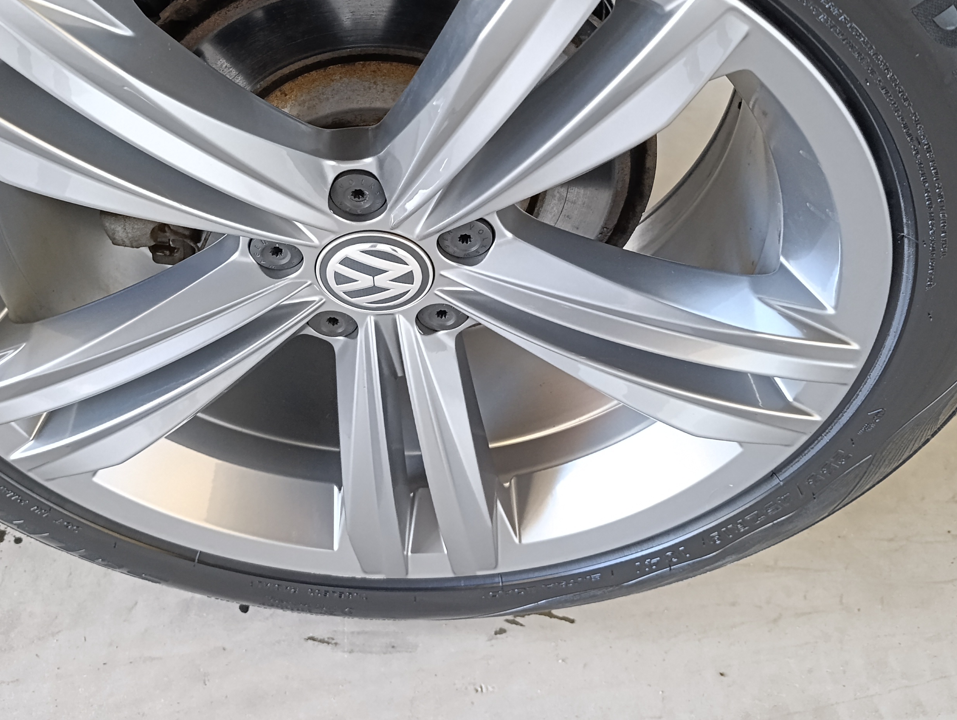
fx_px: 1052
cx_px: 394
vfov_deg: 36.8
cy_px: 173
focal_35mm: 38
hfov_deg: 48.7
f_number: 1.7
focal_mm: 6.11
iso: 1250
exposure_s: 1/50
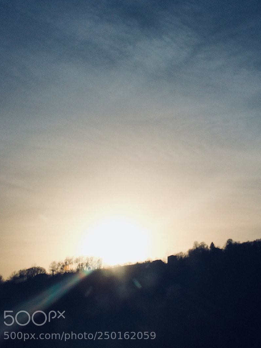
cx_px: 181
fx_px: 442
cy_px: 98
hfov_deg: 32.5
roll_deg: +0.5
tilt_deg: +23.5
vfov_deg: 42.0
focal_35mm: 44
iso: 32
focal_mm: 4.15
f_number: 2.2
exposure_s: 1/6849
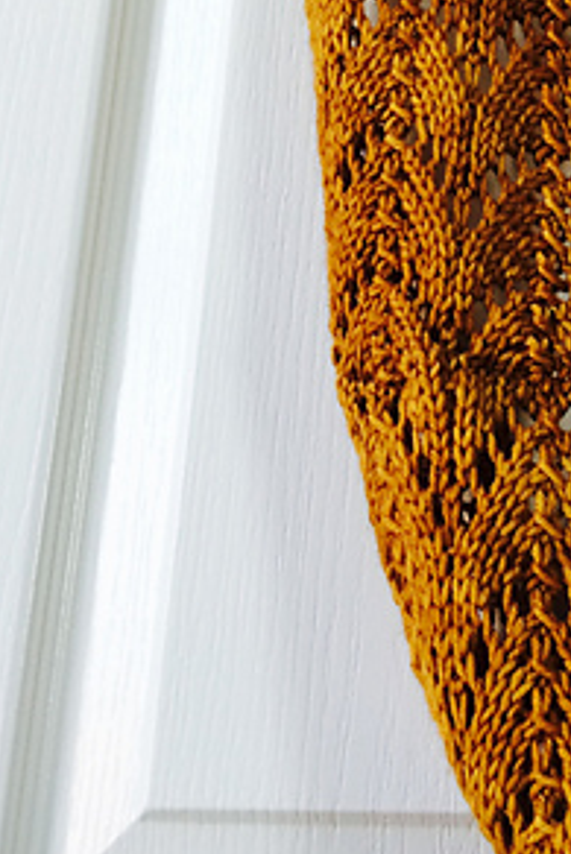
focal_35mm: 66
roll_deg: -0.1
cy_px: 181
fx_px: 1568
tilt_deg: +17.6
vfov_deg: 29.8
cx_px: 594
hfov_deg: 19.9
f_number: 2.2
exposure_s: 1/30
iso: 40
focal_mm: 4.15
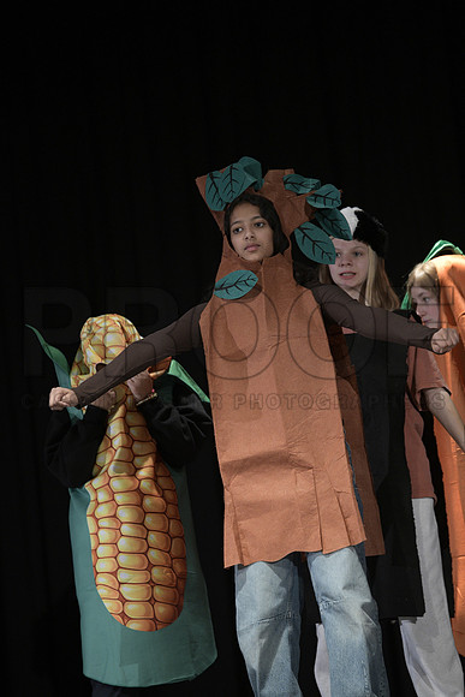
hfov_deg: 7.0
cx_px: 232
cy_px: 348
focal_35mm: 195
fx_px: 3776
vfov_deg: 10.5
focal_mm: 195
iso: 2500
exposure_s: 1/160
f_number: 2.8
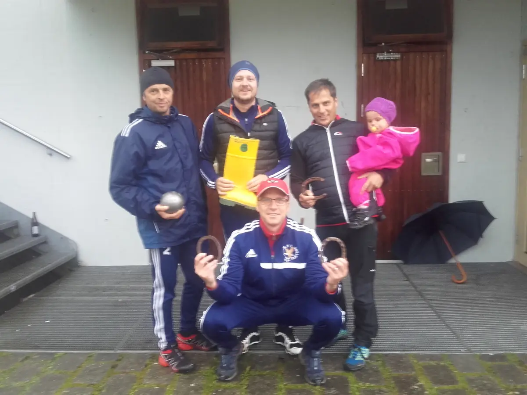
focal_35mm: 31
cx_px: 264
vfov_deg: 45.4
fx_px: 472
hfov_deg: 58.4
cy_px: 198
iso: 100
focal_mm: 3.31
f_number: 2.2
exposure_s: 1/15
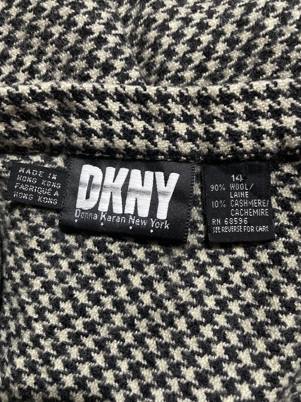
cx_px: 150
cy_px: 201
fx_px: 301
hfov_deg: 53.1
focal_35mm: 26
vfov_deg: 67.3
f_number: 1.6
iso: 640
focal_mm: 4.2
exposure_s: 1/25
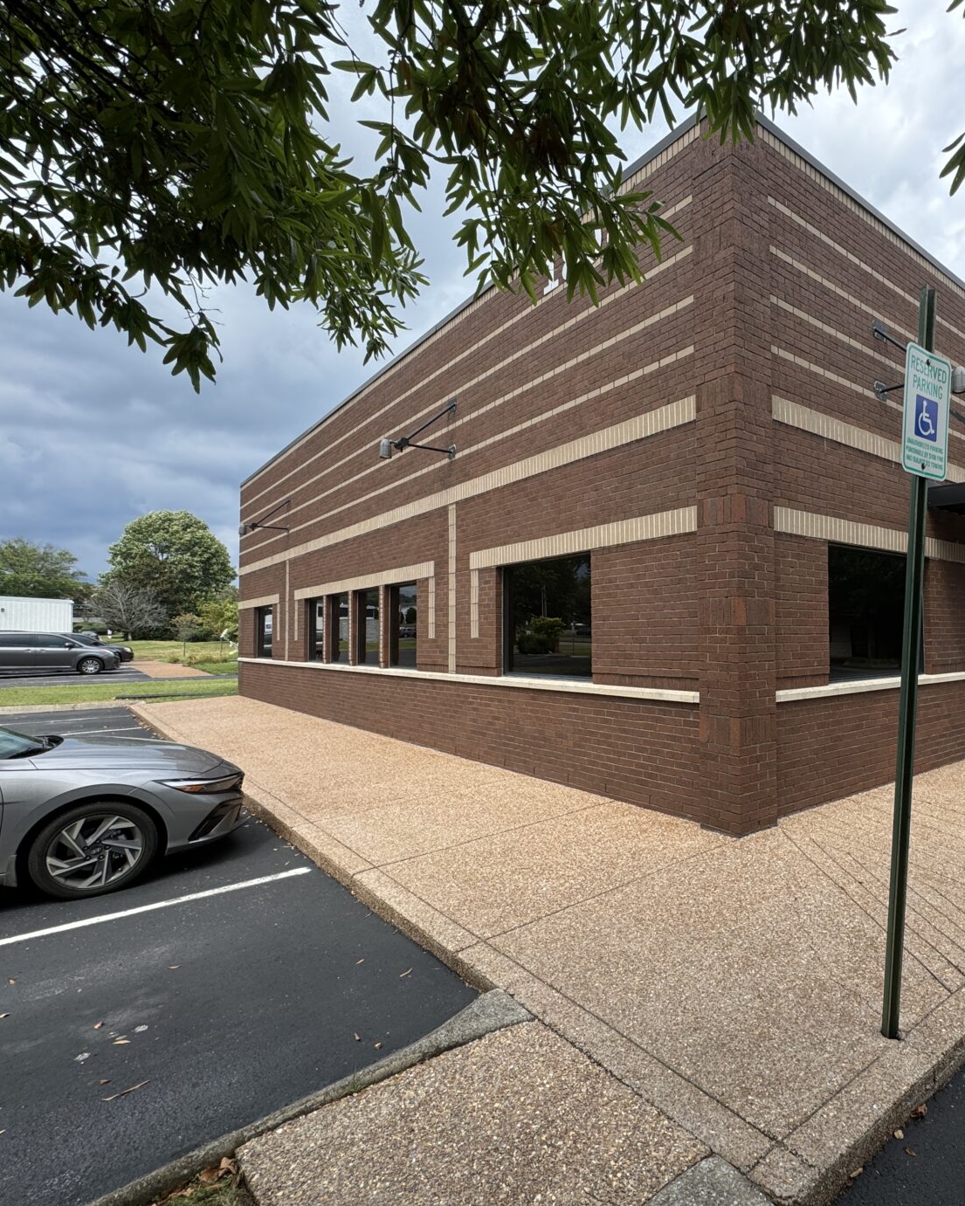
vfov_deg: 83.3
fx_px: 678
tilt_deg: +1.6
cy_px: 611
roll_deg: +0.5
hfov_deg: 66.8
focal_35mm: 19
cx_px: 713
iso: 40
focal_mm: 2.22
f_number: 2.2
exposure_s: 1/476
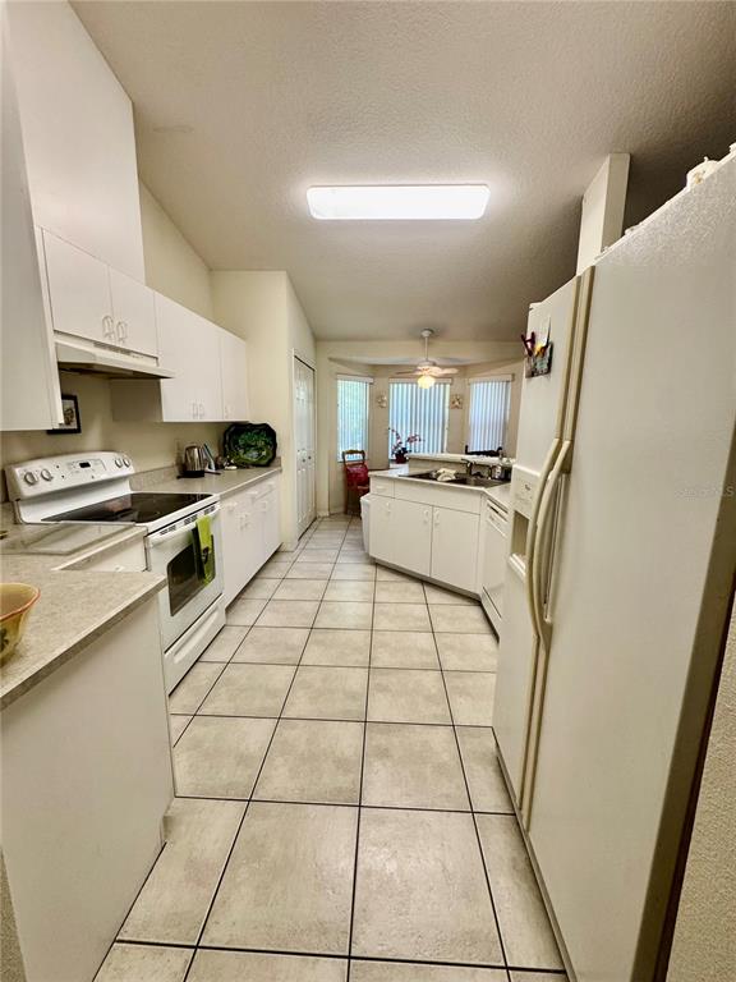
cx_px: 368
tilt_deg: -10.0
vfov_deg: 102.1
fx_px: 397
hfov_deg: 85.7
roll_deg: -0.4
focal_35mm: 14
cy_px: 491
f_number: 2.2
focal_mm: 2.22
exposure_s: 1/120
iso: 200
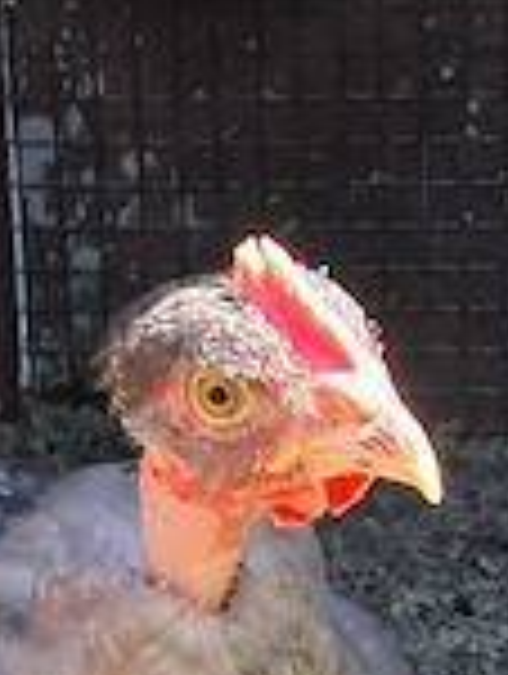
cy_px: 850
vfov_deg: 24.1
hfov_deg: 20.2
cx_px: 85
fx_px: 1405
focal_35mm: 72
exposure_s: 1/147
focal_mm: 4
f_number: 1.8
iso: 50
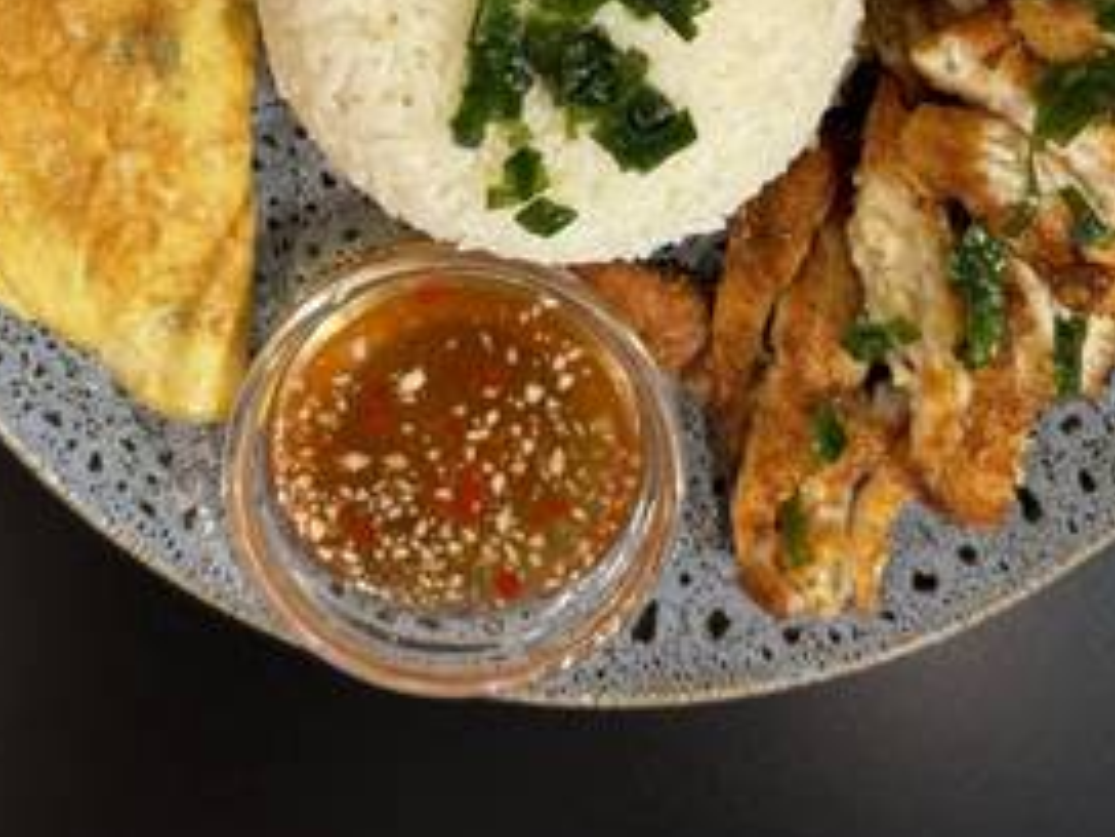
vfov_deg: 24.6
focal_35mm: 56
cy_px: -41
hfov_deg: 34.3
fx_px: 1804
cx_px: 484
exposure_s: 1/50
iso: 80
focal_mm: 5.96
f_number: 1.6
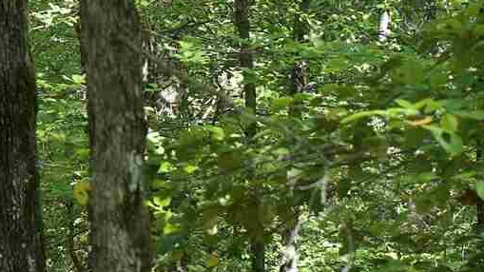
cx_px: -300
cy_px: -22
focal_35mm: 196
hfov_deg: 10.5
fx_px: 2515
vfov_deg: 6.2
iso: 100
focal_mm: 31
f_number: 4
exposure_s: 1/60
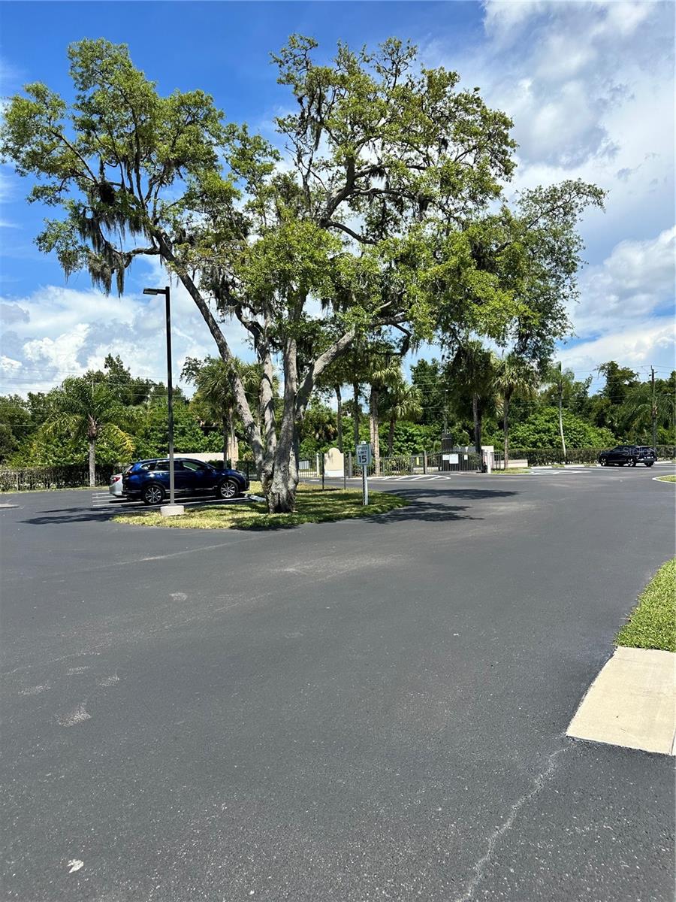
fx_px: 625
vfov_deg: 71.6
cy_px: 451
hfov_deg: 56.8
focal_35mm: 24
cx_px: 338
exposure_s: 1/3717
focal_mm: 6.86
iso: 80
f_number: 1.78
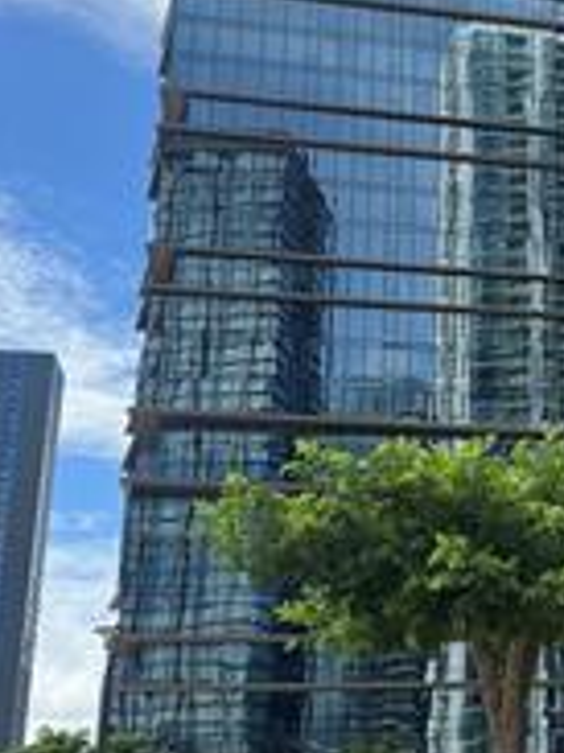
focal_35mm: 63
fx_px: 1370
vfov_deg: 30.7
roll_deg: +3.1
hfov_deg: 21.7
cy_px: 379
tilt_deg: +20.1
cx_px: 663
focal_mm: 6.76
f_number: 1.78
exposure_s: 1/3413
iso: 80
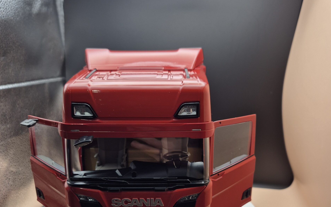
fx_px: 298
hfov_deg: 58.1
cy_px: 158
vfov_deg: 37.3
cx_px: 164
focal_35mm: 33
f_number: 1.8
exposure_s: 1/111
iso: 25
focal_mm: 5.4
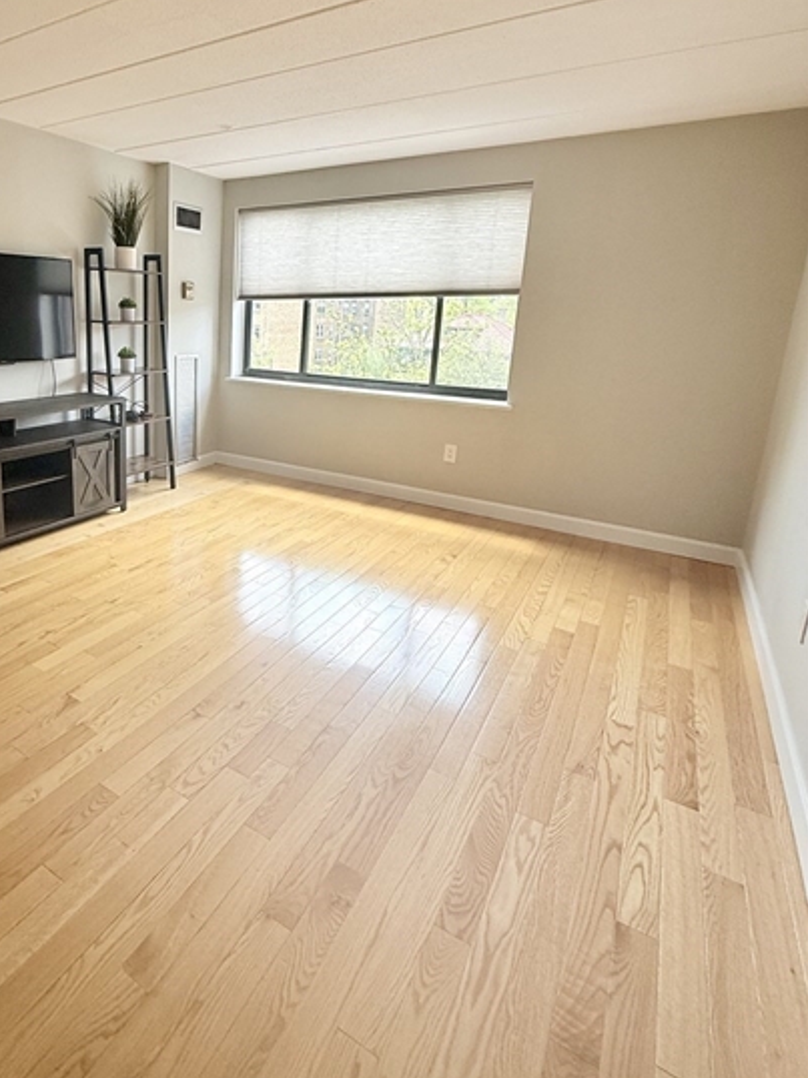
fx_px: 623
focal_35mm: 20
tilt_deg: -11.2
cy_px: 451
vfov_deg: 81.1
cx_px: 235
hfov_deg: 63.3
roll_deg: -1.0
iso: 50
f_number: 2.2
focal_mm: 2.22
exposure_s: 1/137
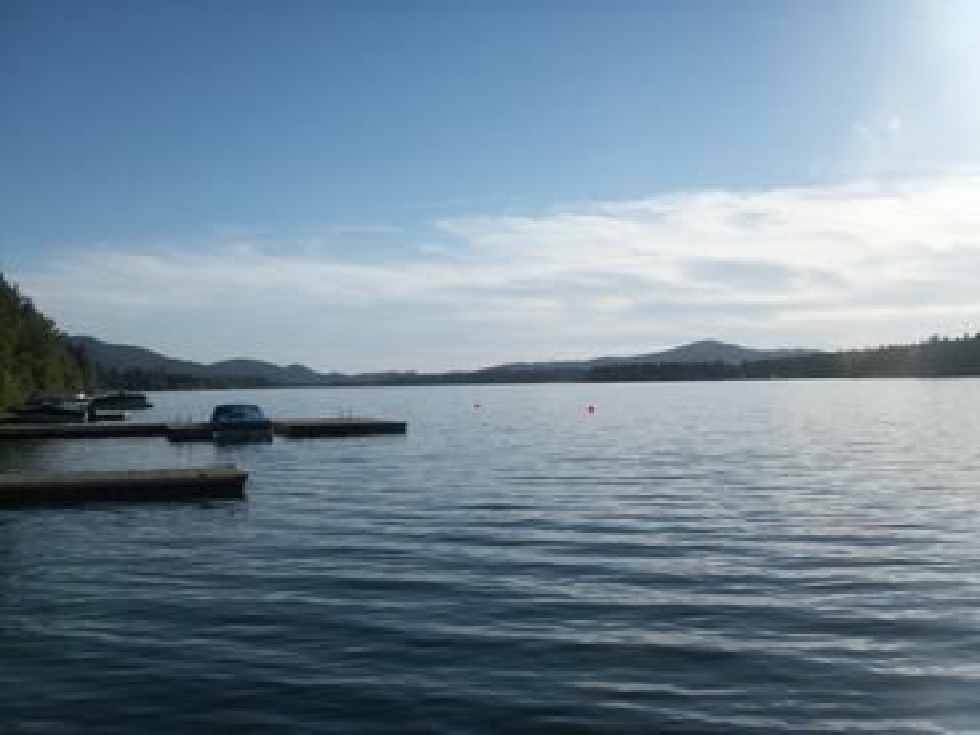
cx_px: 490
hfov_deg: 50.1
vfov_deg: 38.7
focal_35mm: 37
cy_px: 368
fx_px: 1047
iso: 50
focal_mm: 7.7
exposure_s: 1/400
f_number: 7.1
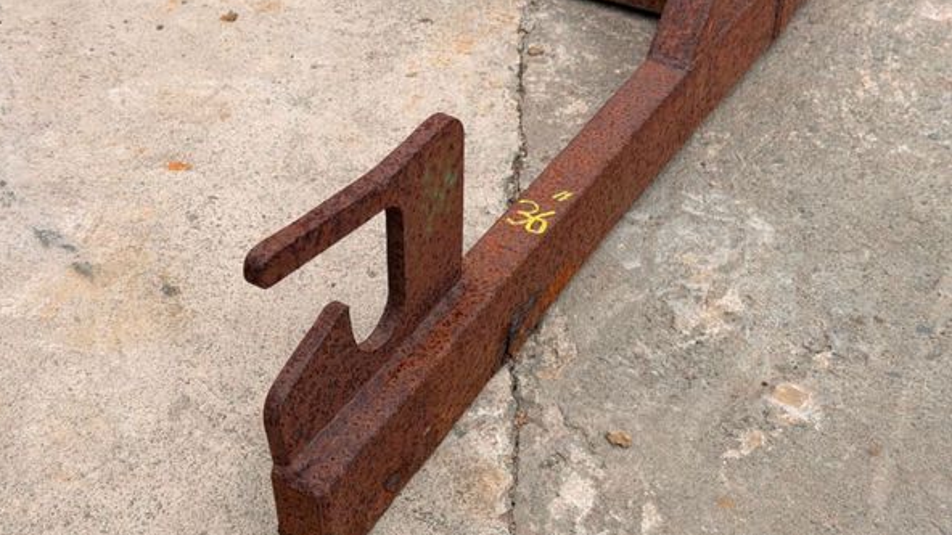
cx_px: 471
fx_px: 1338
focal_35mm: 53
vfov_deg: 22.6
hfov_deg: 39.2
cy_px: 227
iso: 64
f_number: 1.78
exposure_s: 1/2146
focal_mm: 6.76
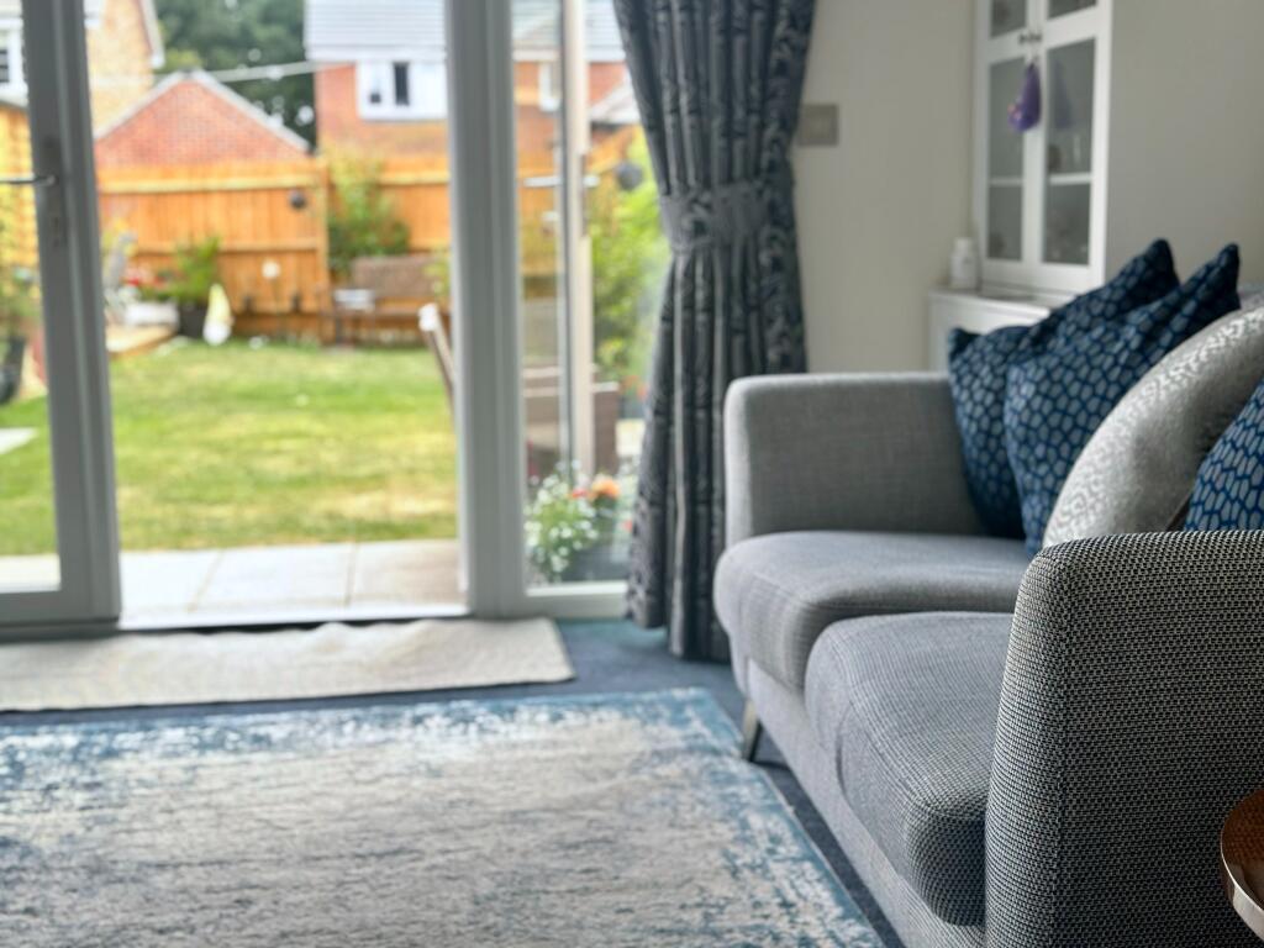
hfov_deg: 39.7
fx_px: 1753
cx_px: 632
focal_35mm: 48
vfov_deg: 30.3
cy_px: 474
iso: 125
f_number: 1.78
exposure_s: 1/121
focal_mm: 6.86
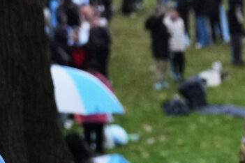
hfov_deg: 8.7
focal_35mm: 219
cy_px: 400
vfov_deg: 6.0
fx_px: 1490
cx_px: 547
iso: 2000
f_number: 2.8
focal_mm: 30
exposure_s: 1/250
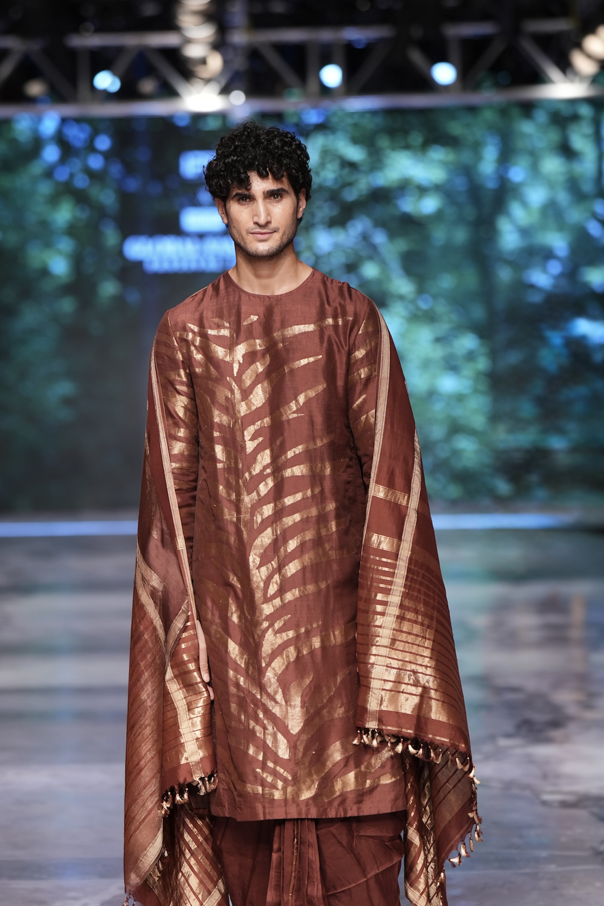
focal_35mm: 146
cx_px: 295
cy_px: 529
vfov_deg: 14.1
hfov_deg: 9.4
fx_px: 3674
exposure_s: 1/250
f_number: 2.8
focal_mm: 120
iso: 640
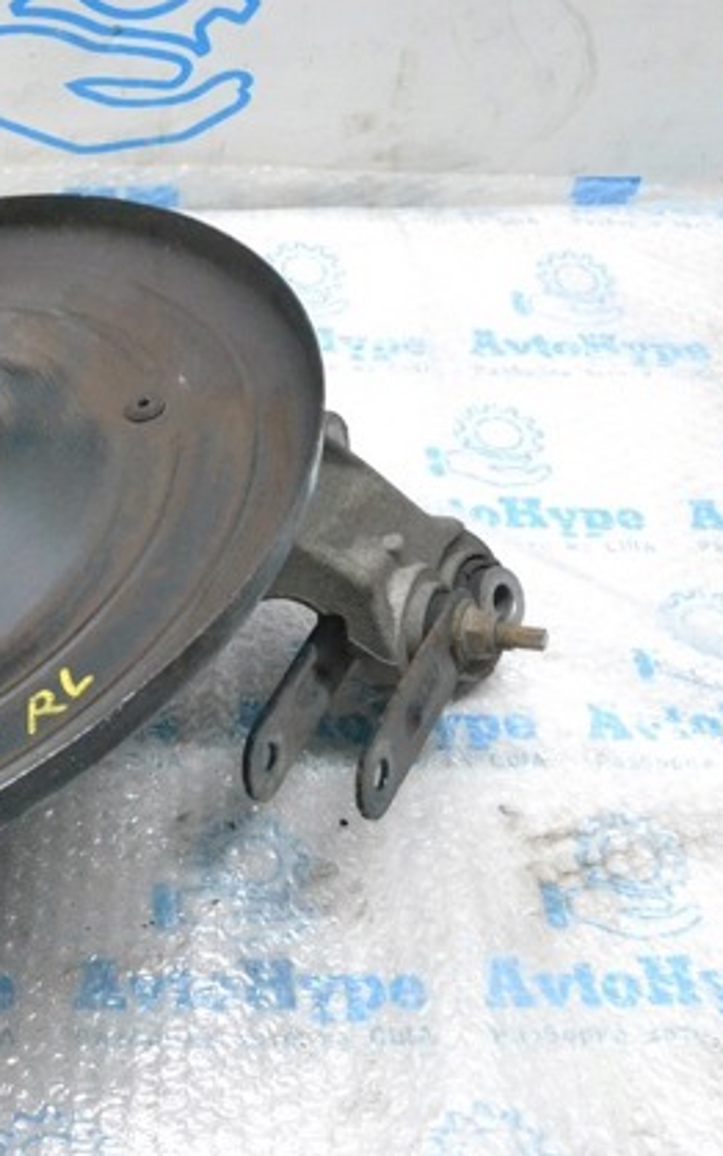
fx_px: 1765
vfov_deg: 36.3
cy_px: 585
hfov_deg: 22.3
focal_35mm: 56
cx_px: 11
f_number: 9
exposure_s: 1/160
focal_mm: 24
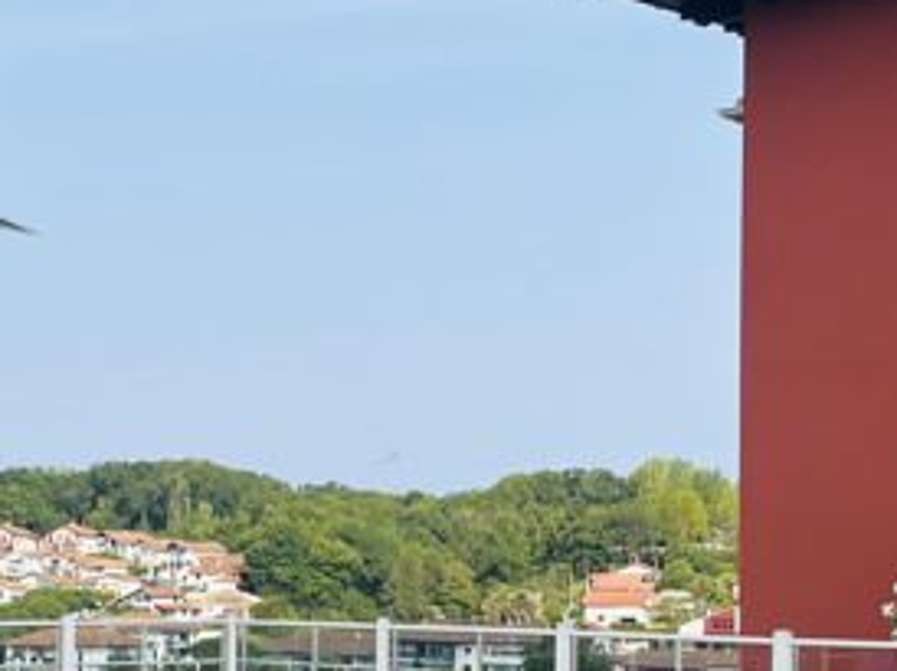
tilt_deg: -0.1
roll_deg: -0.3
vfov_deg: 19.1
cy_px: 570
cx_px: 0
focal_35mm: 76
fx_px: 1968
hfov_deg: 24.5
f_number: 1.6
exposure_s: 1/3215
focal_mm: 5.1
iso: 50
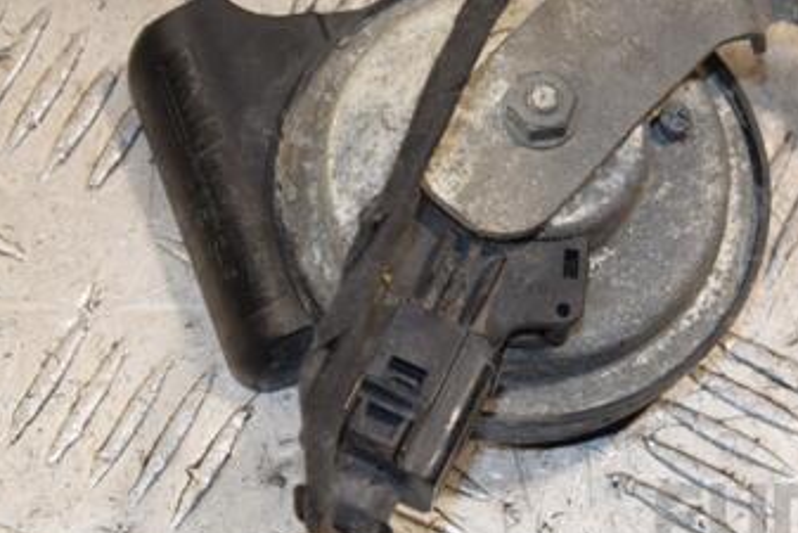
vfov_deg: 8.9
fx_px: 3437
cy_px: 204
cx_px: 611
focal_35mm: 155
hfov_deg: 13.2
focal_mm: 58
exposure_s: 1/200
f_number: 8
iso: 800
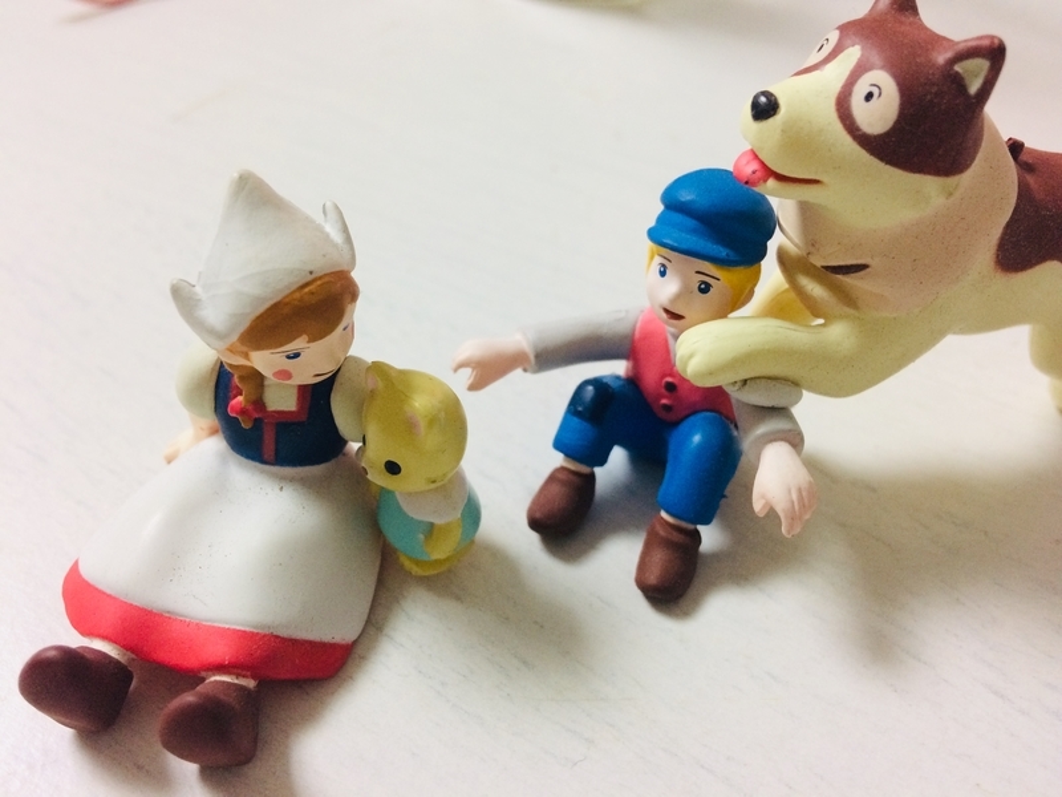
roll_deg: -5.2
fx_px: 890
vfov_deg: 48.2
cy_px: 398
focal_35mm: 29
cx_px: 531
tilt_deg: -40.7
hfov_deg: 61.7
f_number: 2.2
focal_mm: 4.15
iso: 200
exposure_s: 1/33
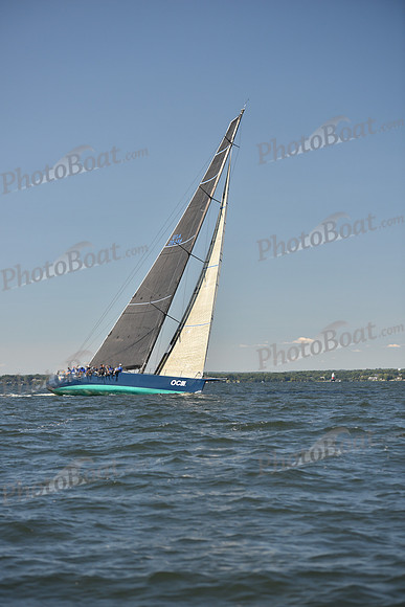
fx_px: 1450
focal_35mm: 86
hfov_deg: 15.9
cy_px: 304
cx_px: 202
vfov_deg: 23.6
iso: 250
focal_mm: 86
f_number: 3.2
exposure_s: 1/1000
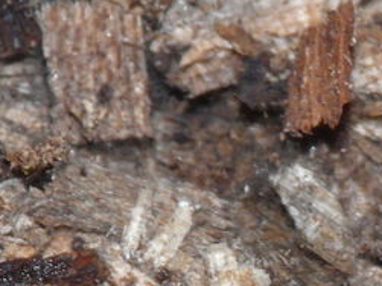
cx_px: 466
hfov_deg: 3.0
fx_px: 7236
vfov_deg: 2.3
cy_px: 310
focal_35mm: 656
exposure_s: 1/200
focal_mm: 40.8
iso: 200
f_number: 9
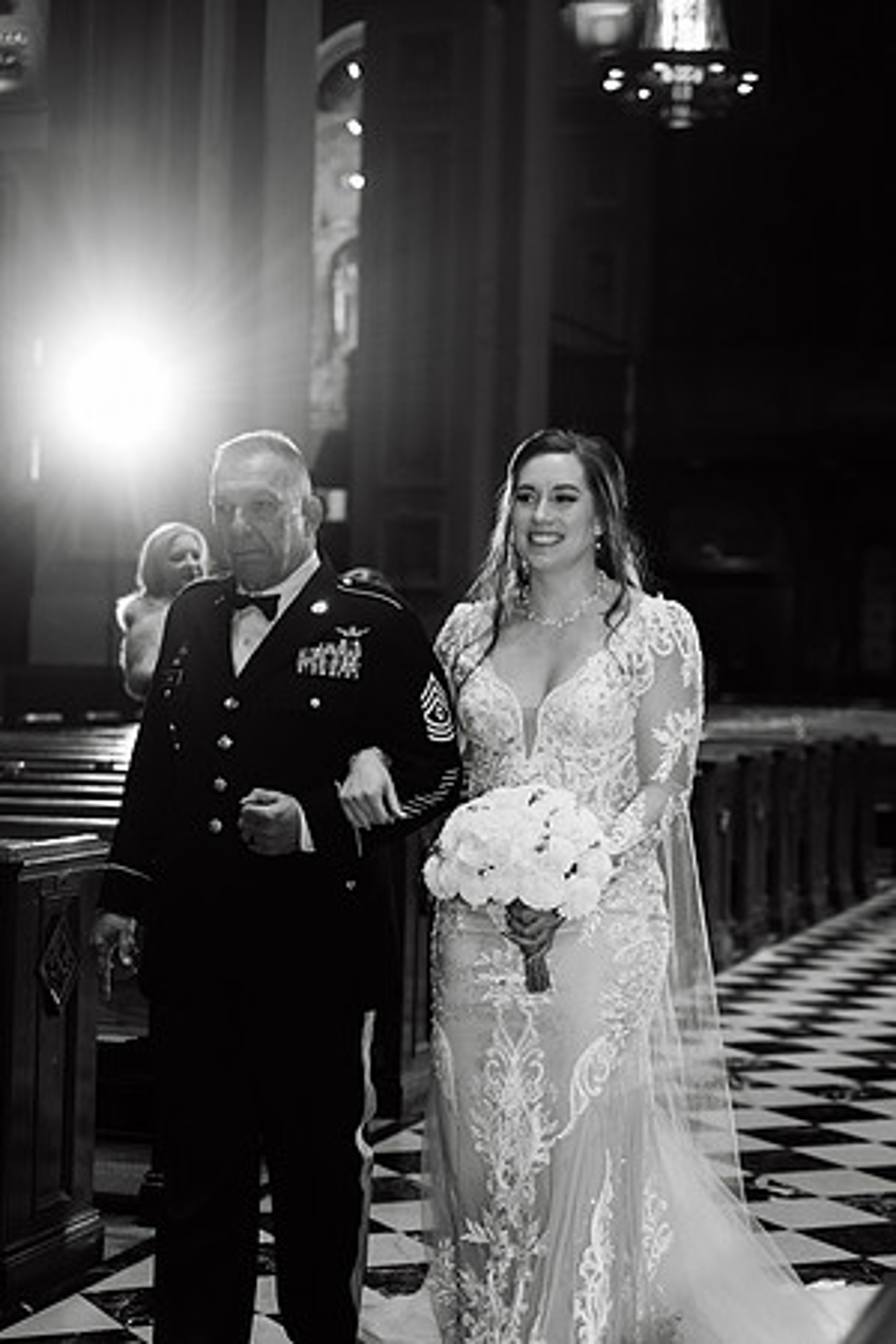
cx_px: 448
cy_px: 672
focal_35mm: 70
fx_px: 2613
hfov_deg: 19.5
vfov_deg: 28.8
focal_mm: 70
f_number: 3.2
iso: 2000
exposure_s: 1/200
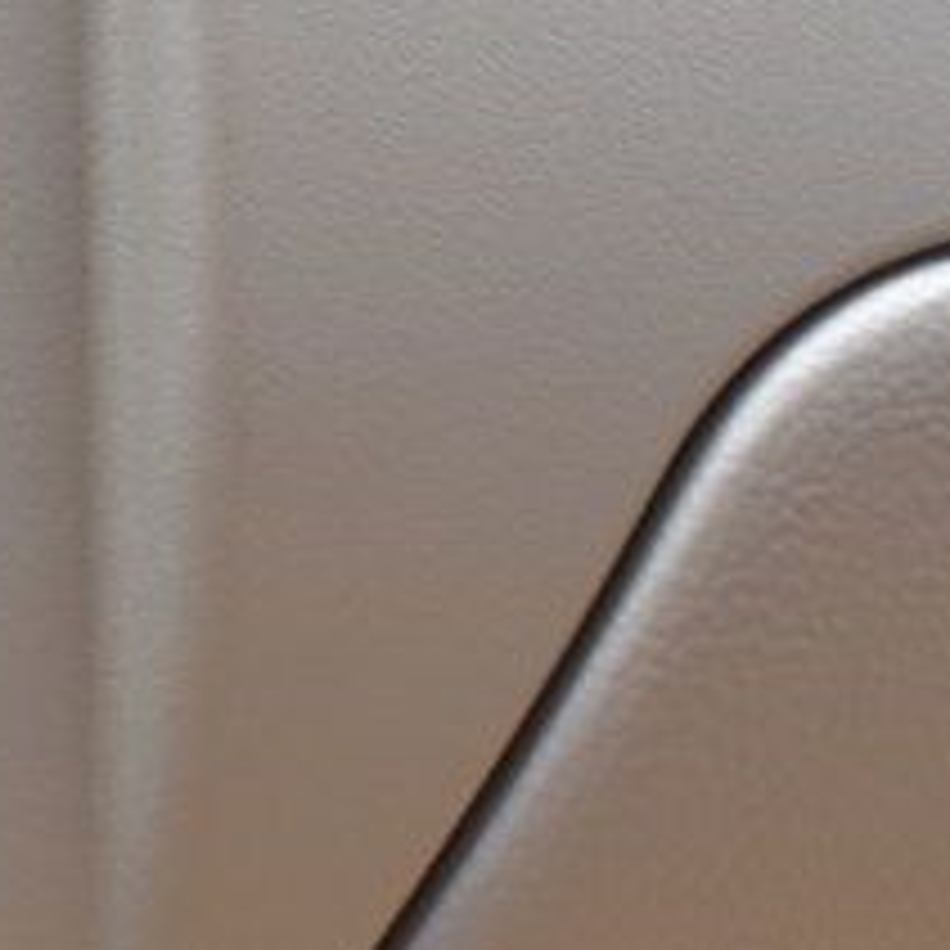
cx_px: -1144
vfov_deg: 8.3
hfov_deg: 7.9
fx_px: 6520
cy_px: -153
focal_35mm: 210
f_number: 6.3
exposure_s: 1/20
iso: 400
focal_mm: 34
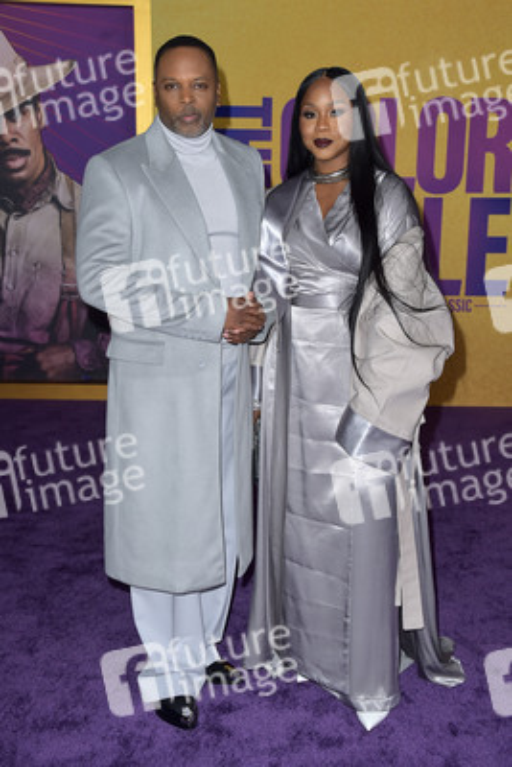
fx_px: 1066
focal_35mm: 50
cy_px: 384
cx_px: 256
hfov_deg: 27.0
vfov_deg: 39.6
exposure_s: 1/250
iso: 320
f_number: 6.3
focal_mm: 50
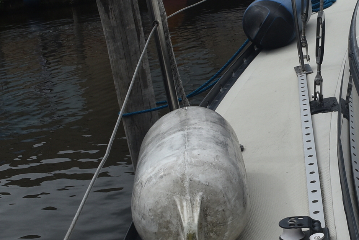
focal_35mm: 80
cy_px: 50
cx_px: 363
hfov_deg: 24.2
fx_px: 798
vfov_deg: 17.0
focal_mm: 20
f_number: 10
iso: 200
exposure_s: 1/400
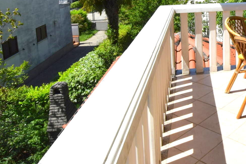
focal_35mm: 37
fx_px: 253
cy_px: -3
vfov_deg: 32.8
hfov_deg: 45.5
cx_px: 234
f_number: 10
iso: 200
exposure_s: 1/400
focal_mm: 10
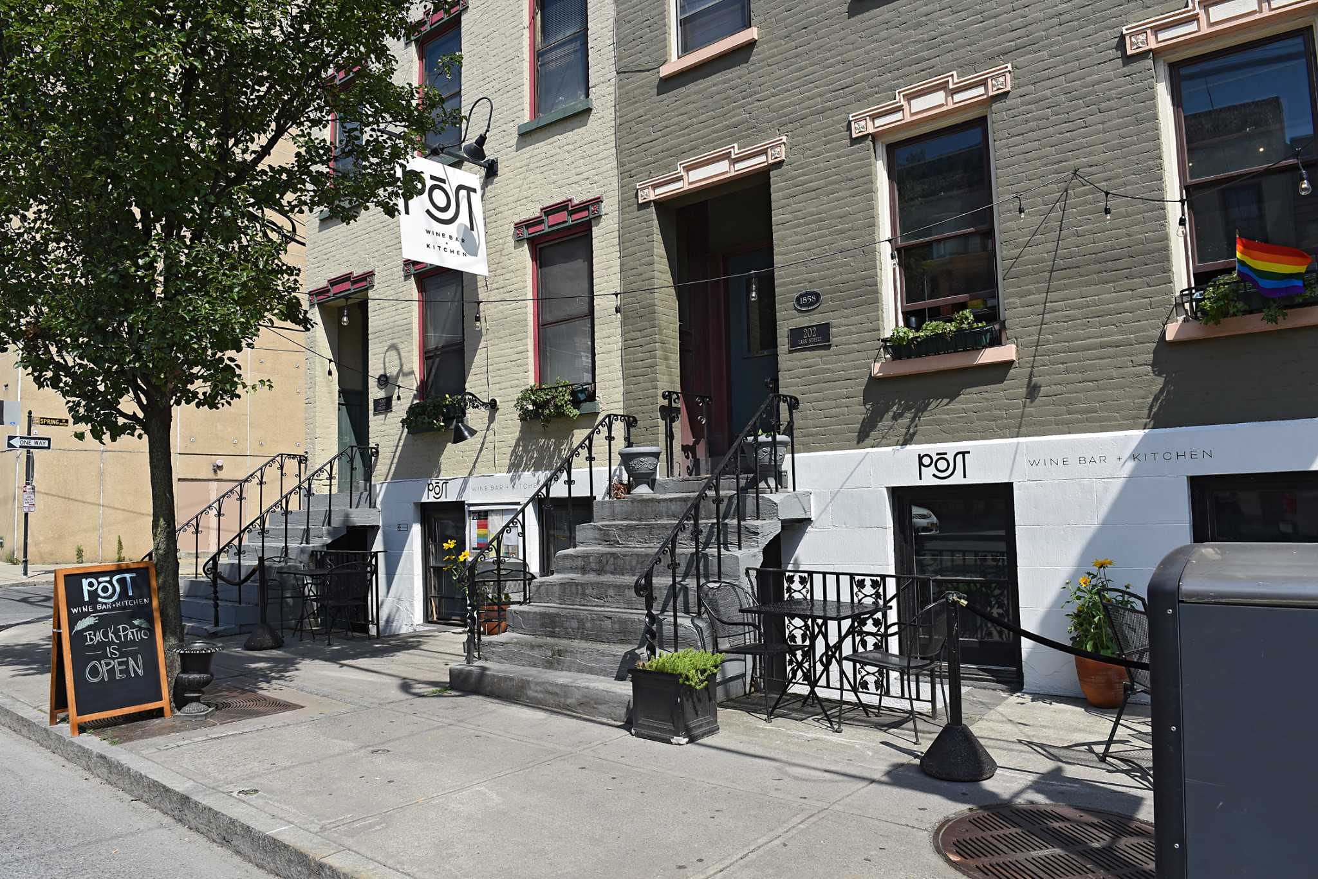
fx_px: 879
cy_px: 440
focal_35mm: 24
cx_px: 659
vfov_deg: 53.2
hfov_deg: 73.7
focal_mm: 24
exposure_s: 1/160
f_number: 10
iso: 100
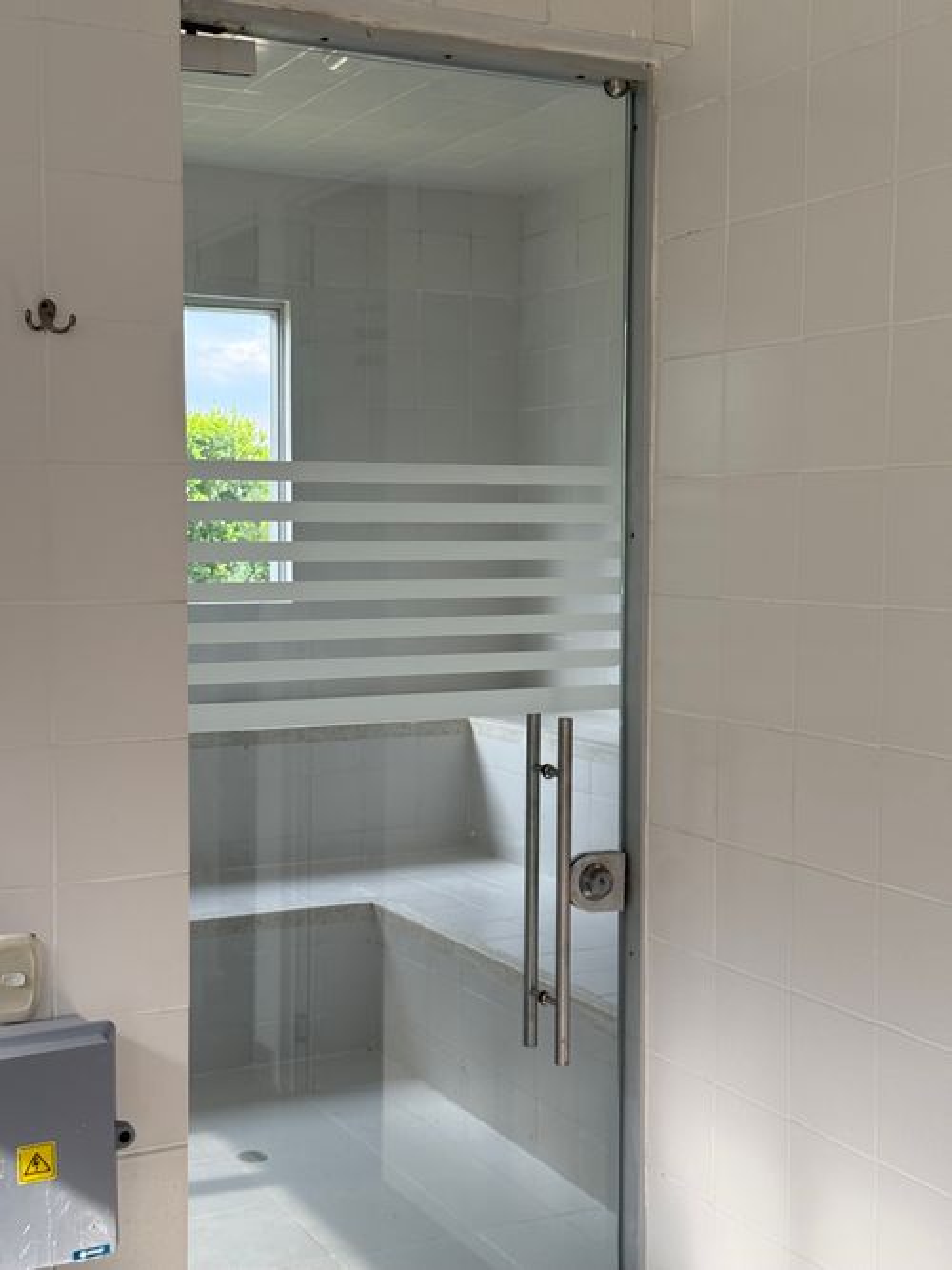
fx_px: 1761
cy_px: 635
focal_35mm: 48
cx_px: 476
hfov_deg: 30.3
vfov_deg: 39.7
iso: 80
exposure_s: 1/553
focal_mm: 6.76
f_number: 1.78
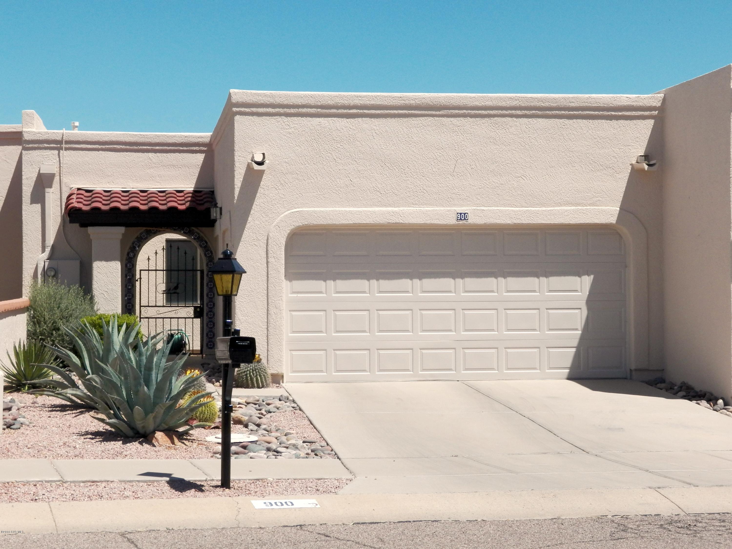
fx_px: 1565
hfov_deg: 26.3
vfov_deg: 19.9
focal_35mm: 74
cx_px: 366
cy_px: 274
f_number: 5
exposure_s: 1/1250
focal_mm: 13.2
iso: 125
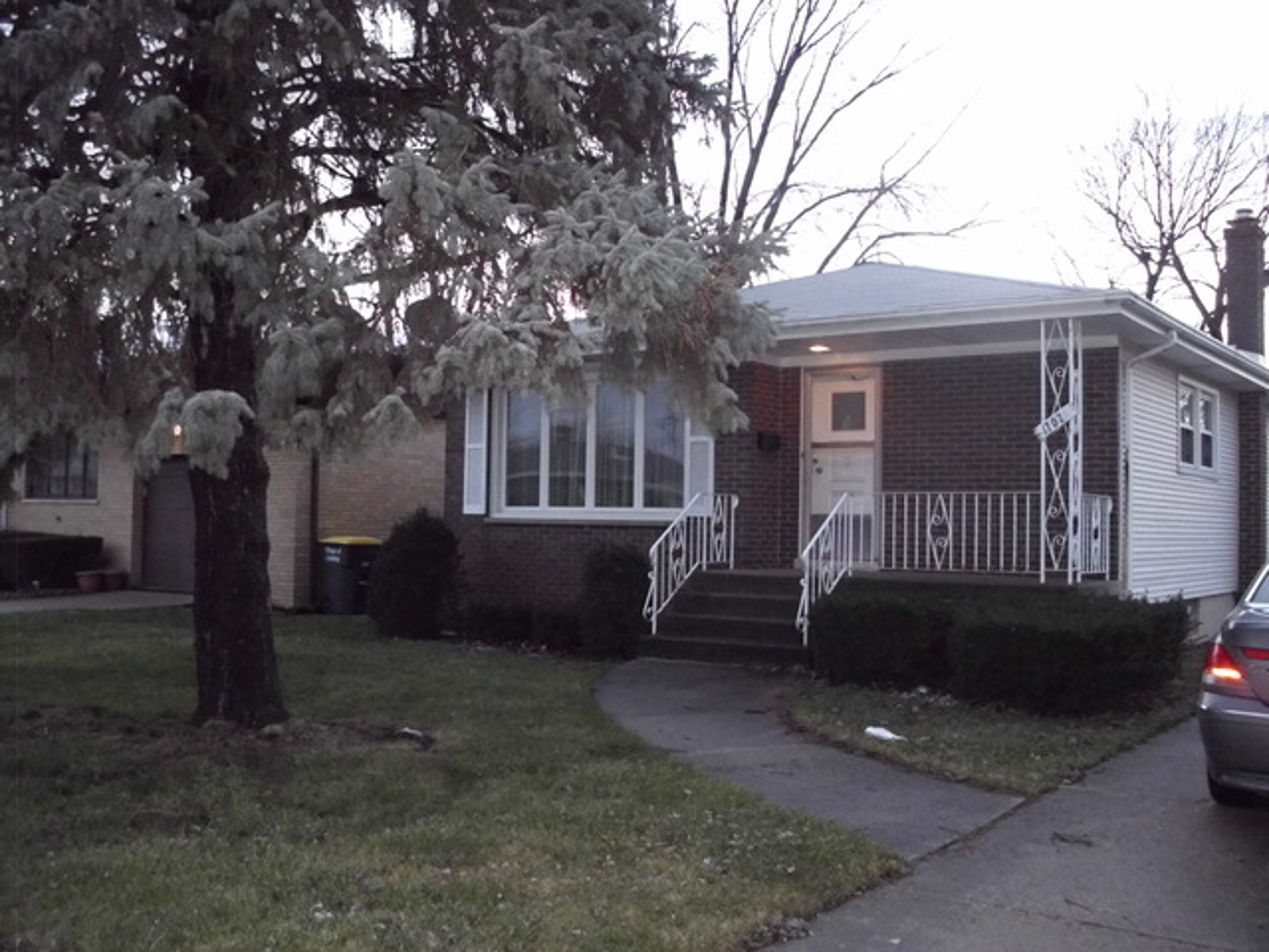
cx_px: 634
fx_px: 1393
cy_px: 476
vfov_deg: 37.7
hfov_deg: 49.0
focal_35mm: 38
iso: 800
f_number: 2.9
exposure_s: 1/60
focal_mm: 6.3
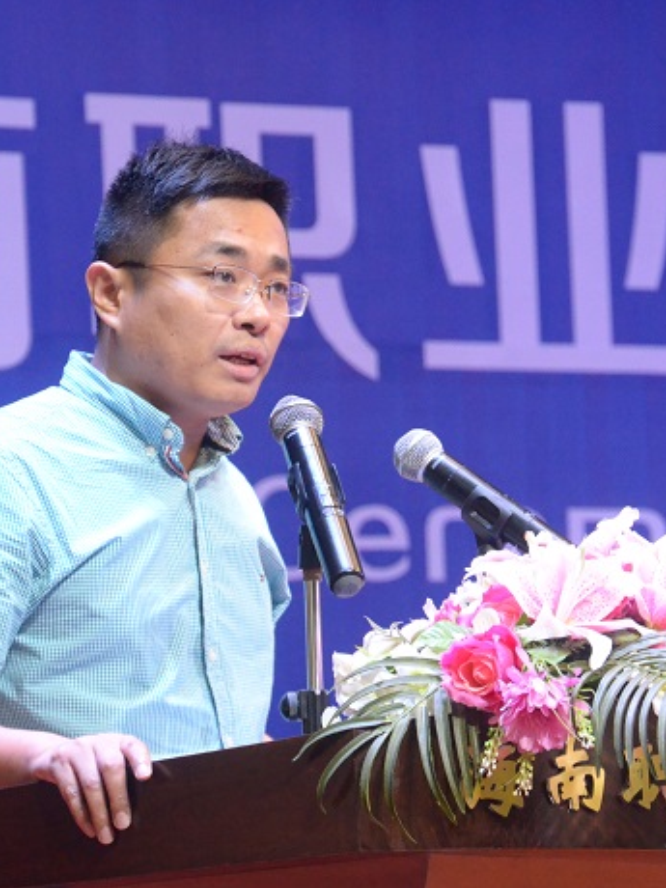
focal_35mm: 230
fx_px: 5893
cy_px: 443
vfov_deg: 8.6
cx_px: 396
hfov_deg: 6.5
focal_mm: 105
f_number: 7.1
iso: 4000
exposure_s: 1/80
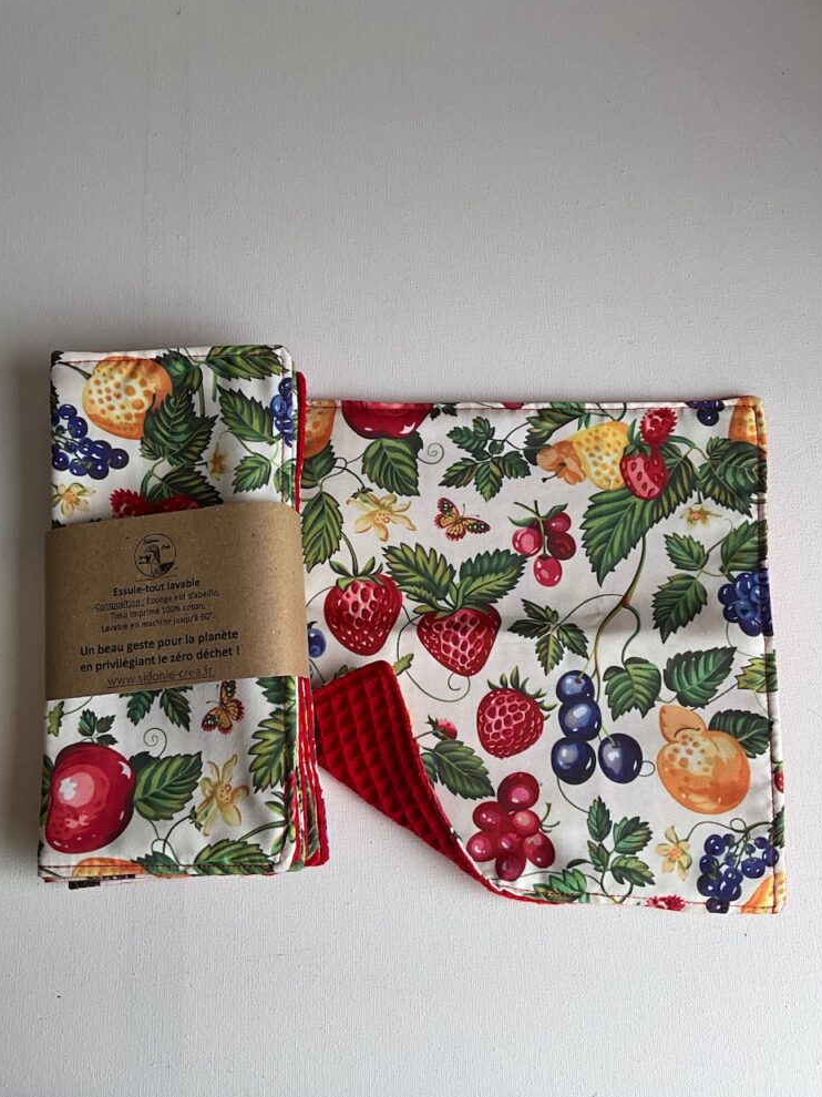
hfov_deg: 46.8
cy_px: 537
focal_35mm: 30
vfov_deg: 60.0
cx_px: 410
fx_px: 950
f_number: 1.8
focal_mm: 3
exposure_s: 1/635
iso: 25
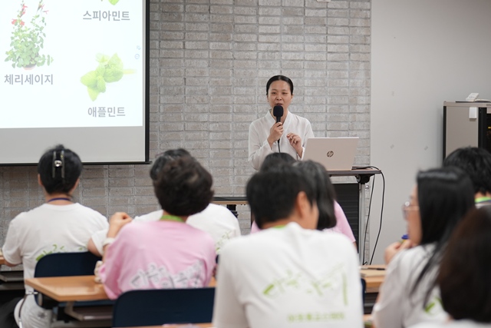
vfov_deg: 13.3
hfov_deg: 19.8
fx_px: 1405
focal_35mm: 103
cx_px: 246
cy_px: 164
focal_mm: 69
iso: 500
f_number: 2.5
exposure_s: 1/160
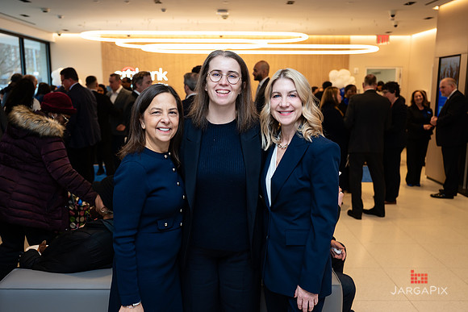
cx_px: 234
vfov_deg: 40.1
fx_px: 428
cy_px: 156
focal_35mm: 33
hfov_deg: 57.4
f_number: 3.2
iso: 320
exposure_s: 1/160
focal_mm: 31.5
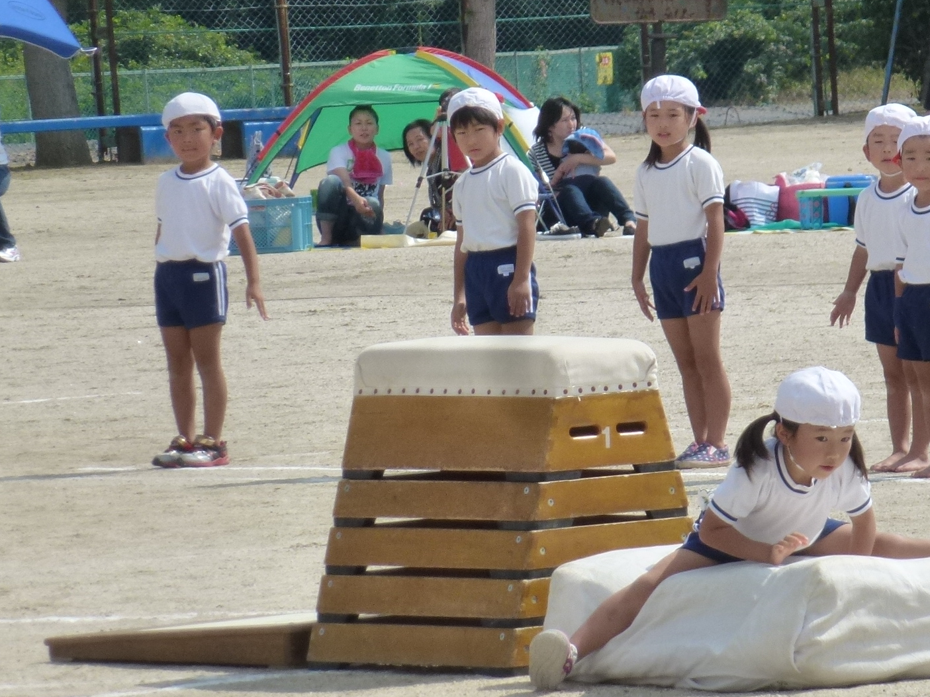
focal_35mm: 359
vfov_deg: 4.1
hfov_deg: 5.5
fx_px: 9646
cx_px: 656
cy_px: 243
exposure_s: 1/800
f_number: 5.5
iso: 160
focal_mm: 35.2
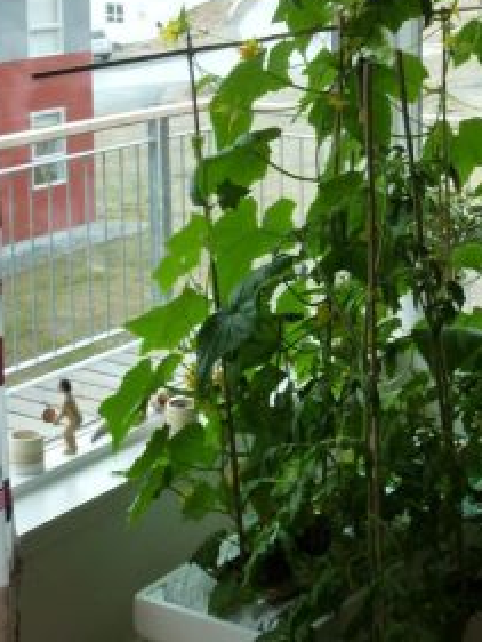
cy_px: 103
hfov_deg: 18.6
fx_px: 1466
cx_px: 352
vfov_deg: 24.2
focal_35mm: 79
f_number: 3.6
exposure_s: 1/80
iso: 125
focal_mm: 6.1
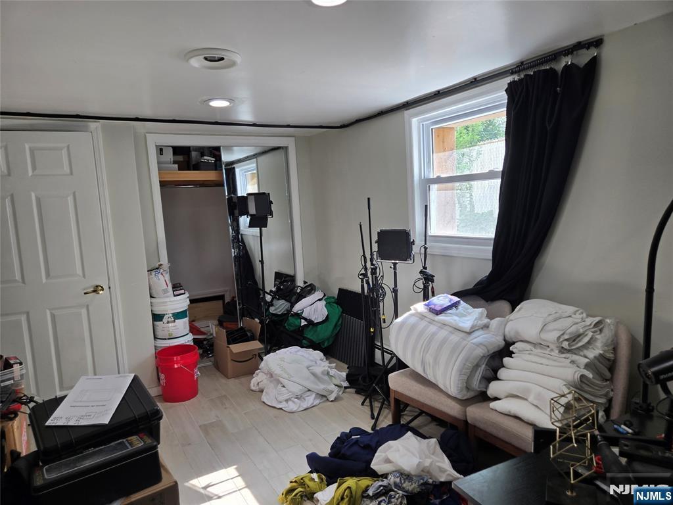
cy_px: 252
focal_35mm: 23
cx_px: 336
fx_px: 447
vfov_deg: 58.9
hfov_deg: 73.9
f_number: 1.8
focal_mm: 5.4
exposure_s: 1/120
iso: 50
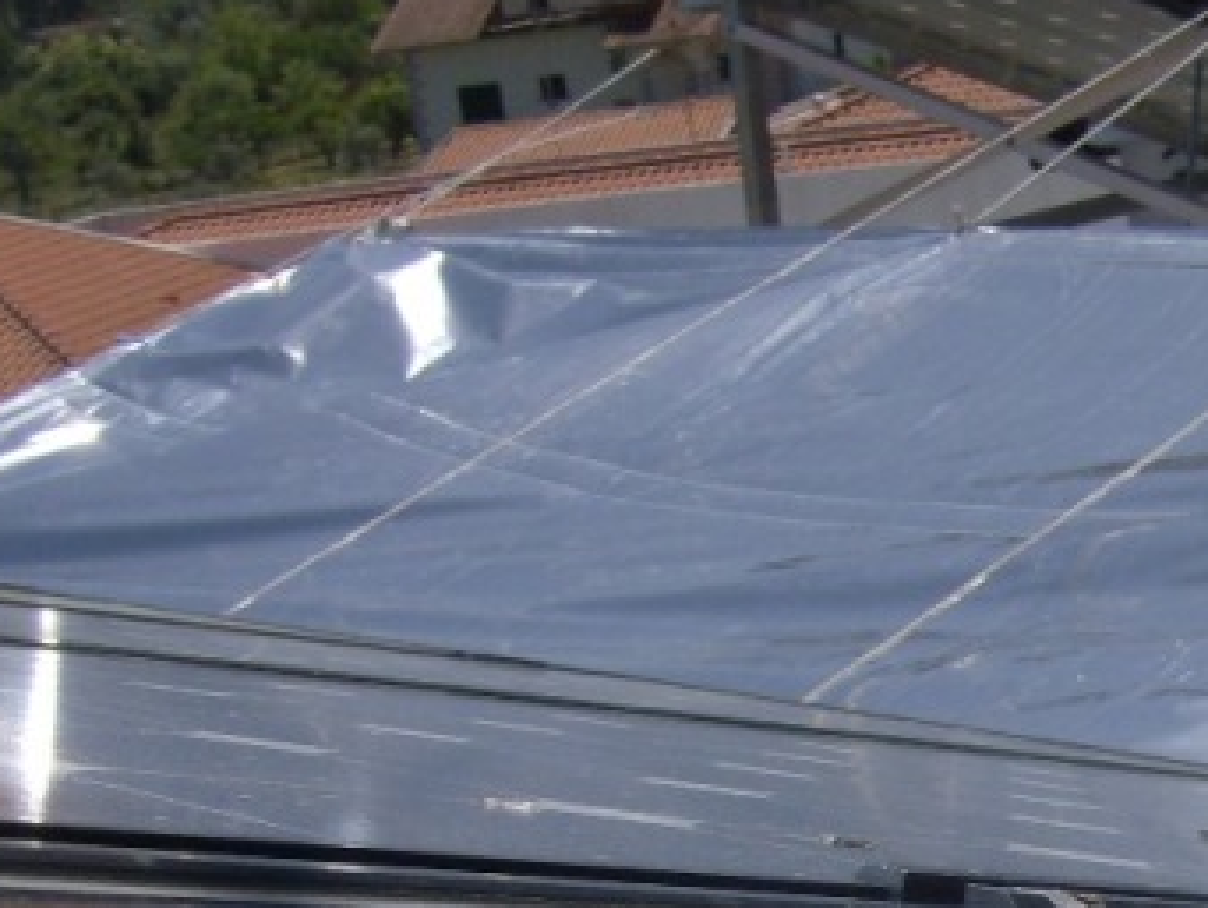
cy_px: 936
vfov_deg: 17.1
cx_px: 1298
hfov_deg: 22.1
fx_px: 2933
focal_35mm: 84
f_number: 4.7
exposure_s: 1/2000
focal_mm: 6
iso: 100
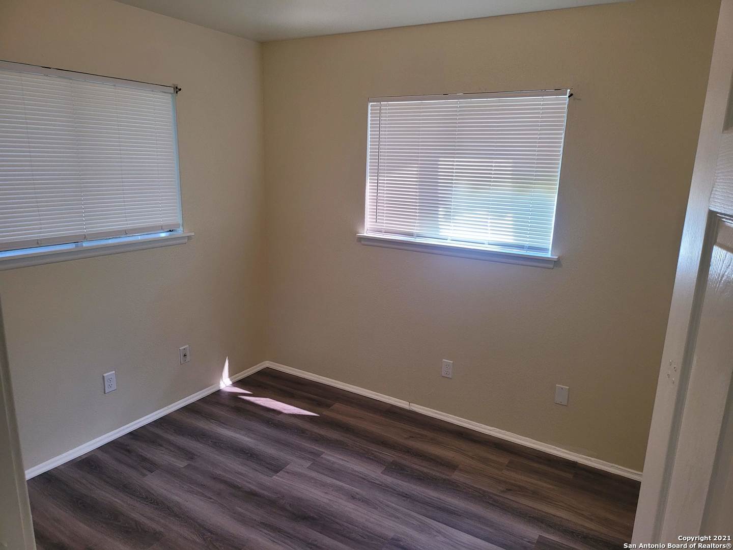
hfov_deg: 67.3
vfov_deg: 53.1
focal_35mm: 26
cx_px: 366
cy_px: 275
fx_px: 551
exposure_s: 1/119
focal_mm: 5
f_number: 1.8
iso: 160
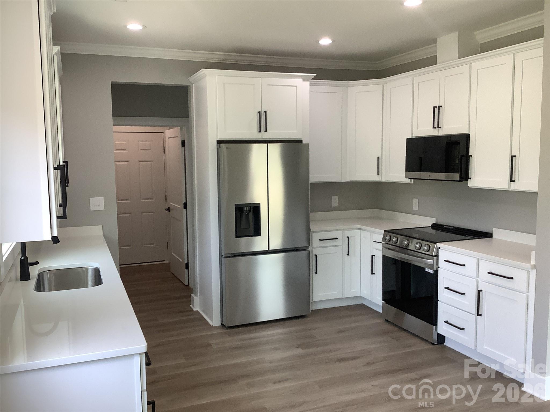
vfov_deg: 45.4
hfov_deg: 58.4
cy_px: 206
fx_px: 493
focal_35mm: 31
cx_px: 275
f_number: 2.4
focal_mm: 3.3
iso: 64
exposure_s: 1/120
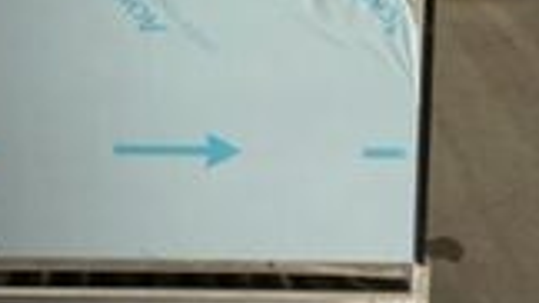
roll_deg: -0.9
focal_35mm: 112
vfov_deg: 9.0
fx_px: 1600
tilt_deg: -3.6
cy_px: -563
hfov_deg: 18.8
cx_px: 60
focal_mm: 4.2
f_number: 1.6
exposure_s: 1/5051
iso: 32
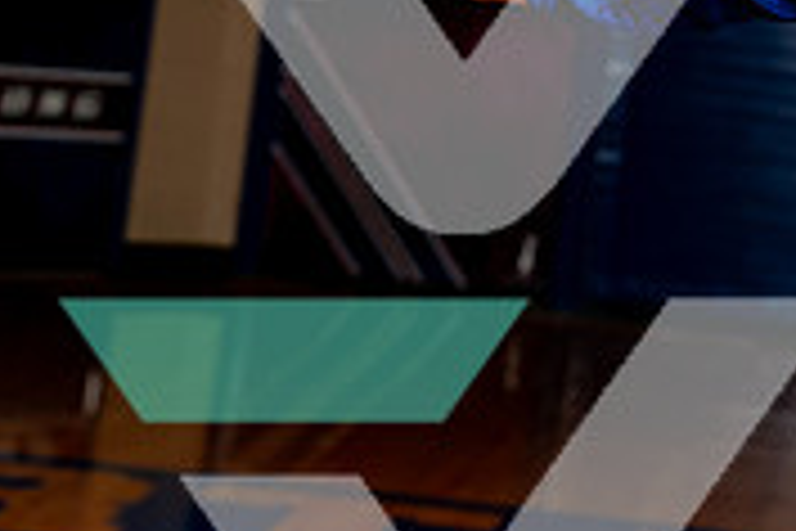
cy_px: -7
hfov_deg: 12.8
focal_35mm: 151
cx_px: 1219
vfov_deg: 9.0
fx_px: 3339
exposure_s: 1/250
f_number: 5.6
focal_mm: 46
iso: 200
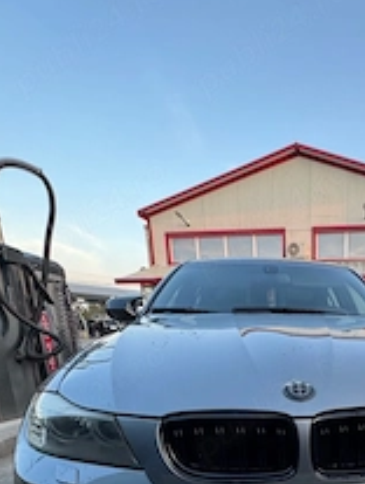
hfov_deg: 47.1
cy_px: 430
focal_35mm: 27
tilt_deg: -16.4
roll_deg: -0.6
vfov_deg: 56.8
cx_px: 318
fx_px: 378
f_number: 2.2
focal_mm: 2.22
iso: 100
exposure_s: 1/99
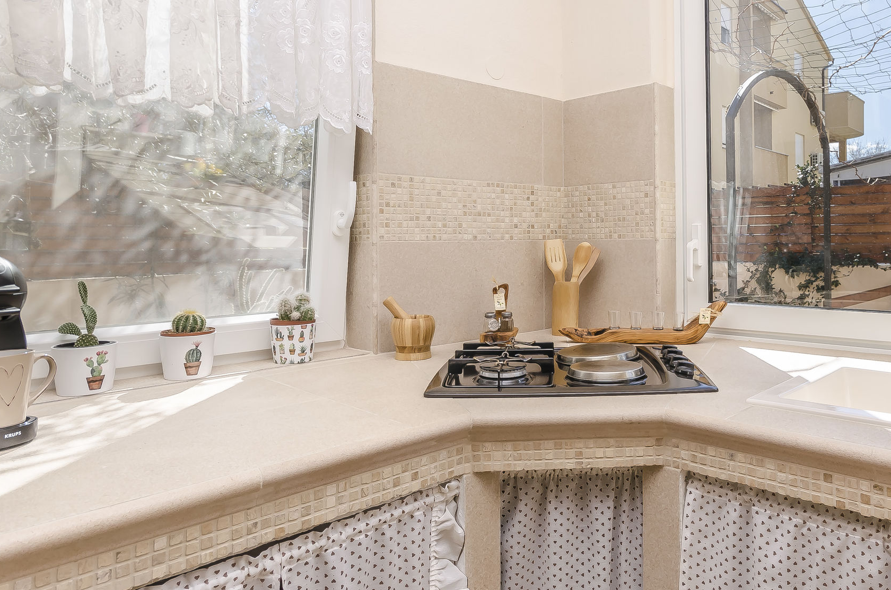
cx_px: 587
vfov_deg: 50.6
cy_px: 224
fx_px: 618
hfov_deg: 69.8
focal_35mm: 25
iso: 100
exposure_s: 1/200
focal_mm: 10
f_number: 8
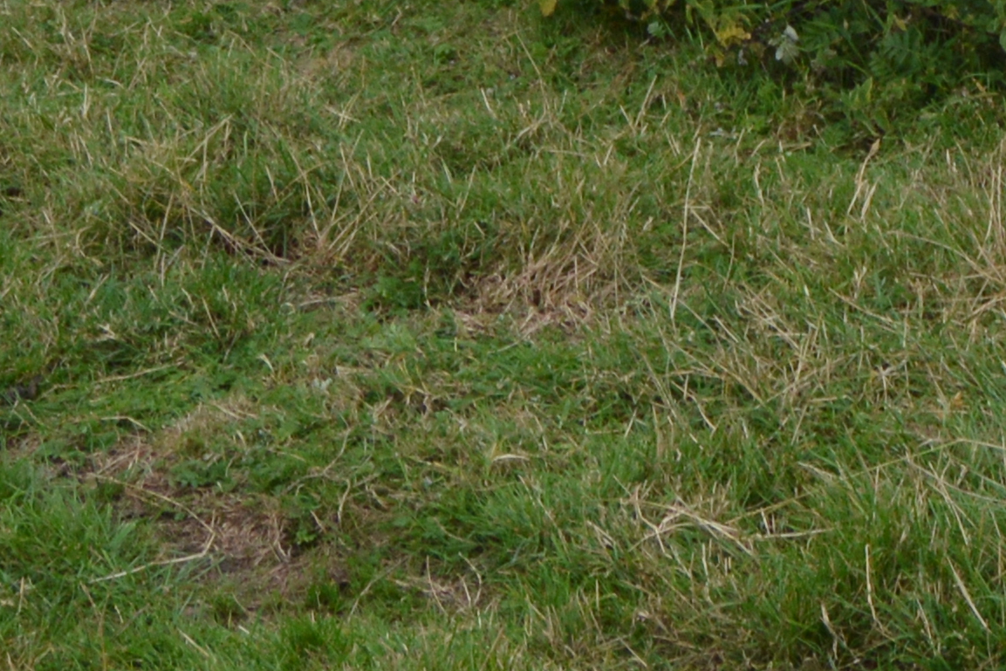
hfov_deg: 13.5
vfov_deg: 8.3
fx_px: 4153
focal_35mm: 149
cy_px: -1046
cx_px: 1119
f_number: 5.6
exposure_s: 1/125
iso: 360
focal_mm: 19
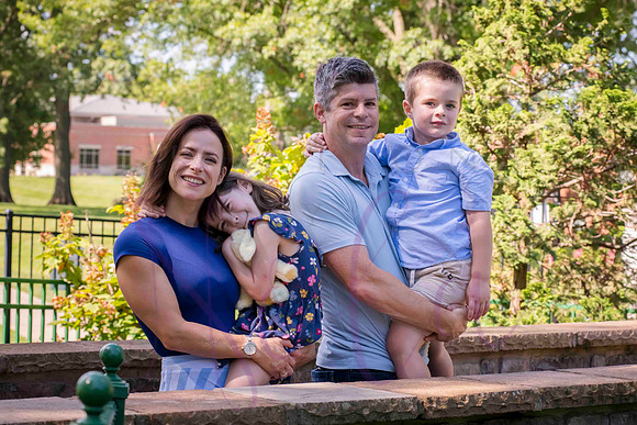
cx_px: 345
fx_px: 1739
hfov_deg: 20.8
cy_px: 187
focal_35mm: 98
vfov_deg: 13.9
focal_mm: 80
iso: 400
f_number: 8
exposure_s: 1/320
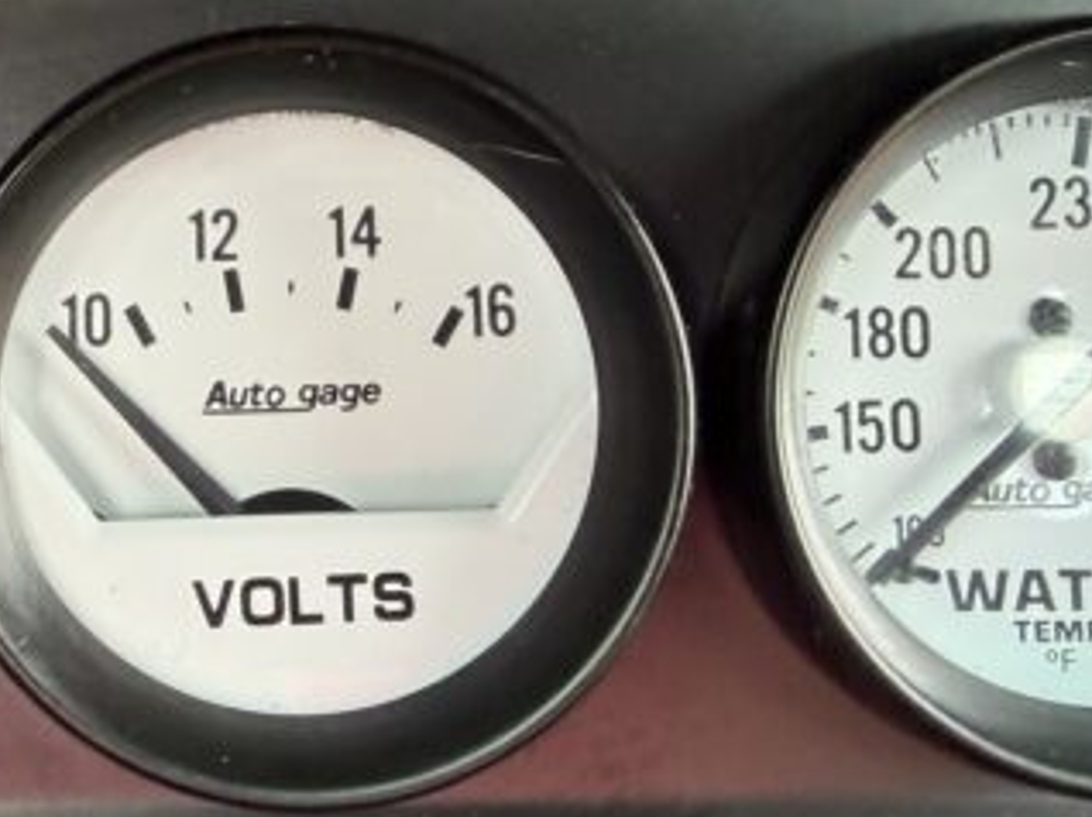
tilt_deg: -24.8
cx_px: 230
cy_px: 220
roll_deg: -3.9
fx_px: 1828
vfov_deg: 25.0
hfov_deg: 32.4
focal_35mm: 58
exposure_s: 1/121
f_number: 2.2
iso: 200
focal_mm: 2.22
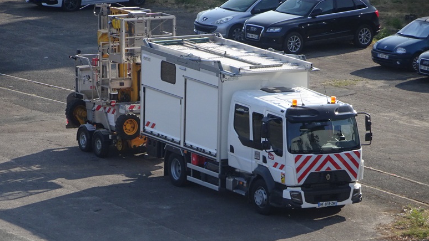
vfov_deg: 3.4
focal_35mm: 356
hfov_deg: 6.1
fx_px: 4050
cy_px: 137
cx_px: 214
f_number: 6.3
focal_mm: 55.52
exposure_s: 1/500
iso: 250
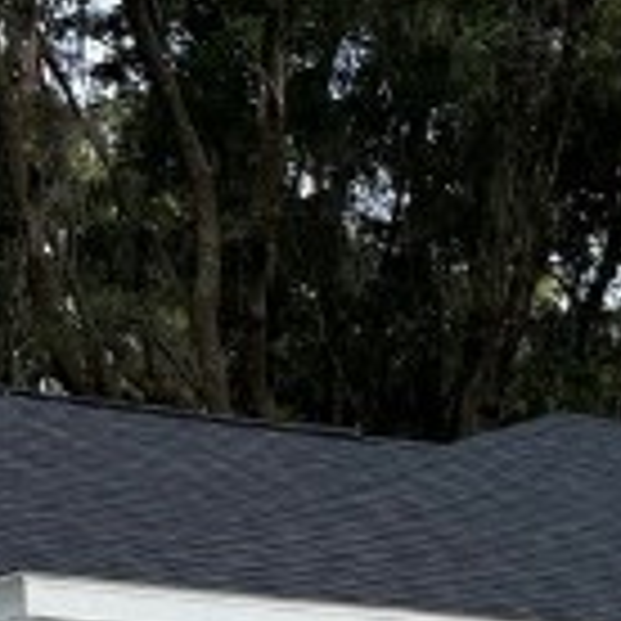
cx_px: 968
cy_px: 1386
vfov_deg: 10.0
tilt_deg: -4.4
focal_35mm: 157
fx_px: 3187
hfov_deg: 10.7
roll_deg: -0.2
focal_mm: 6.76
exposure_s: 1/448
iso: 80
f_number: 1.78
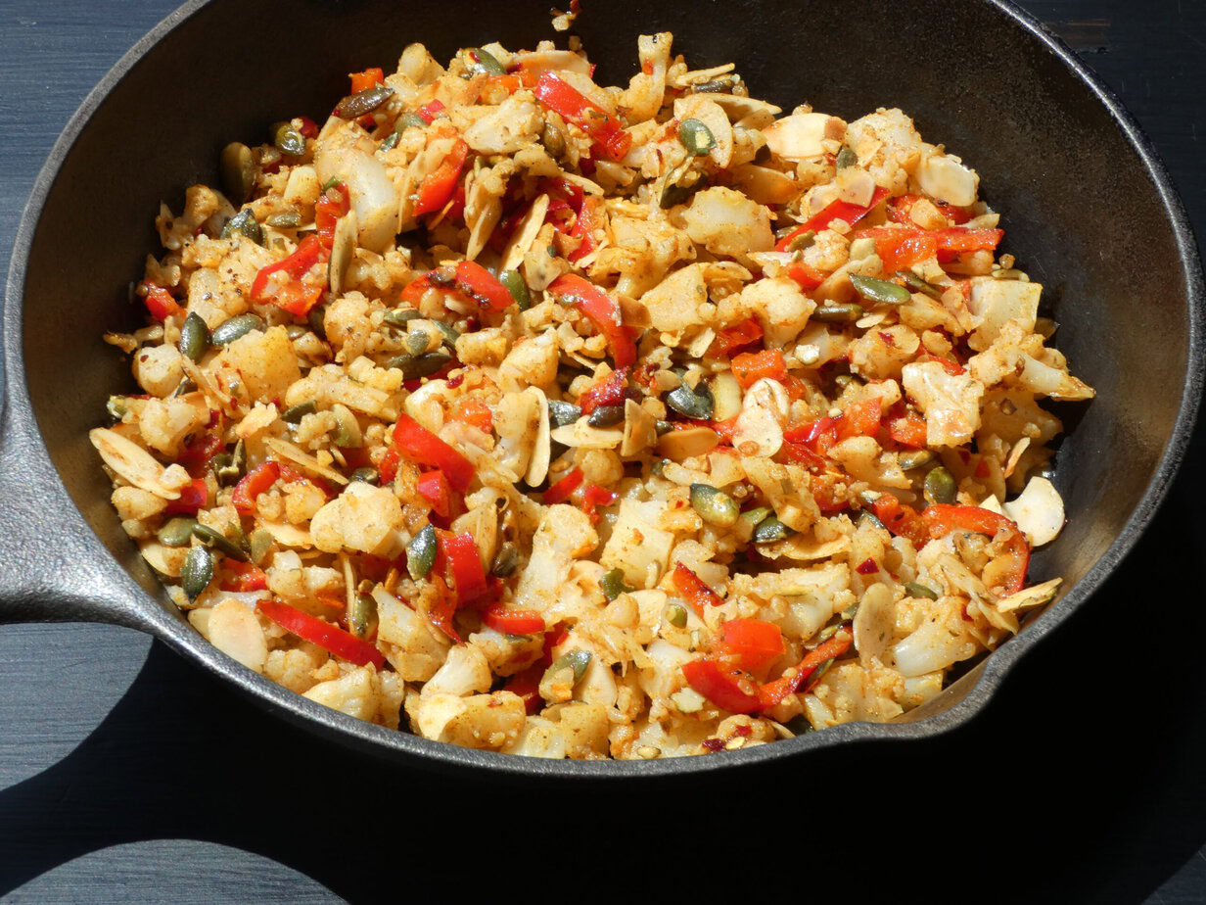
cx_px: 603
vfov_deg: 15.1
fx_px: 3414
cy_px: 452
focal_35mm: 98
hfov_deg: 20.0
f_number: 4.8
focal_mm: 17.5
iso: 80
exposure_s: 1/200
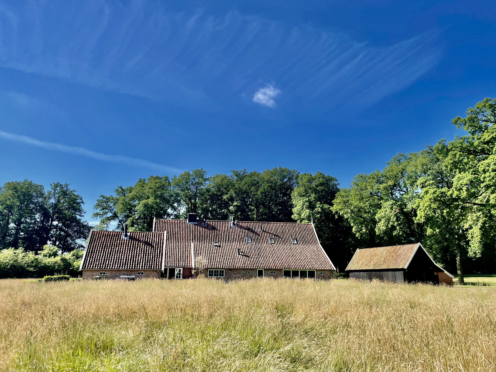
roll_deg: -3.0
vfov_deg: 53.1
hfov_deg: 67.3
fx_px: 373
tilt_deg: +15.5
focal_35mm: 26
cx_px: 248
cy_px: 186
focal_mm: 4.2
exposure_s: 1/2564
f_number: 1.6
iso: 32
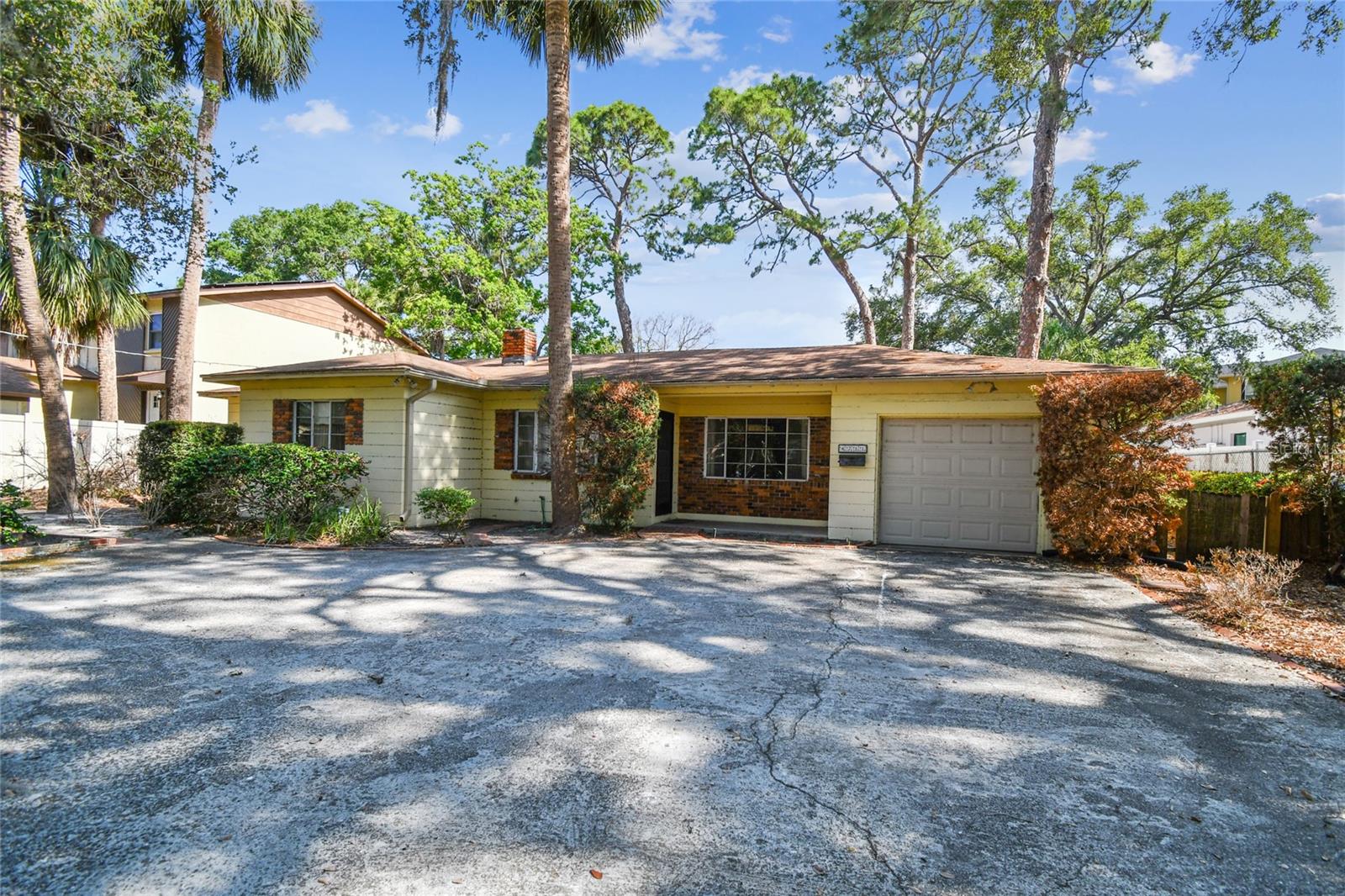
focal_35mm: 15
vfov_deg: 77.3
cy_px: 448
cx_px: 672
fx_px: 560
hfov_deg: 100.4
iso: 100
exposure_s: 1/100
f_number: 7.1
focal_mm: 10
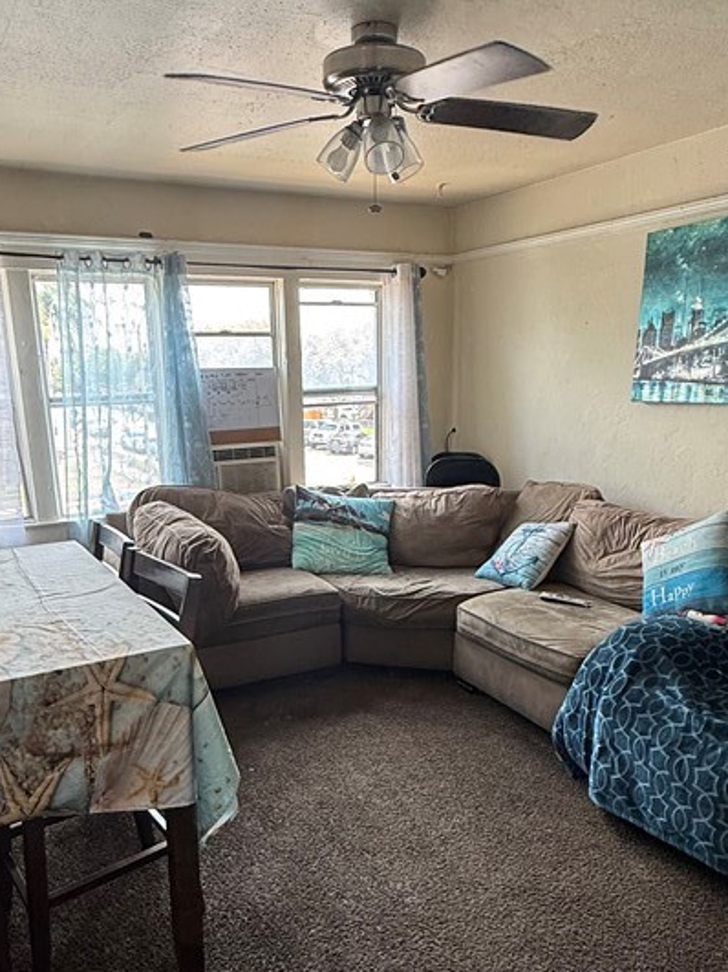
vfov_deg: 64.7
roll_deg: +2.1
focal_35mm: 27
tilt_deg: -15.7
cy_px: 584
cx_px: 326
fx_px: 757
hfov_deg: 51.2
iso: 100
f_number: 2.2
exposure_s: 1/99
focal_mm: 2.22
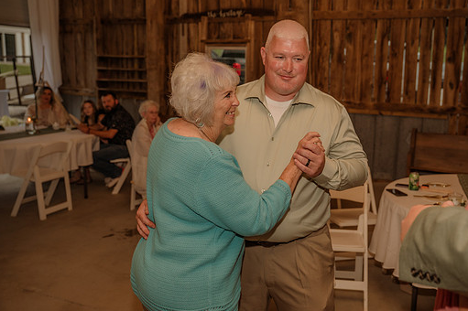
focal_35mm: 38
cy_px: 136
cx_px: 262
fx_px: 494
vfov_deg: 35.0
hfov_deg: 50.6
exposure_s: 1/200
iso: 320
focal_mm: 33.5
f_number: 4
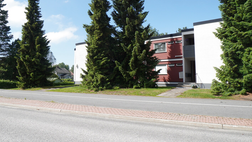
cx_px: 115
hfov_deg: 76.2
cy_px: 61
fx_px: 160
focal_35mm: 24
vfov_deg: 47.5
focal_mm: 10
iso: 100
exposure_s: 1/200
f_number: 8
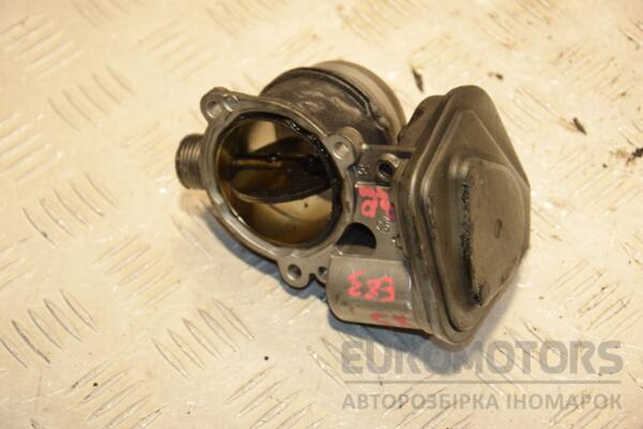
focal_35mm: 99
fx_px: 1768
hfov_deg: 20.6
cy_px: 214
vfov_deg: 13.8
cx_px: 322
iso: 800
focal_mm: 66
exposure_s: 1/200
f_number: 5.3
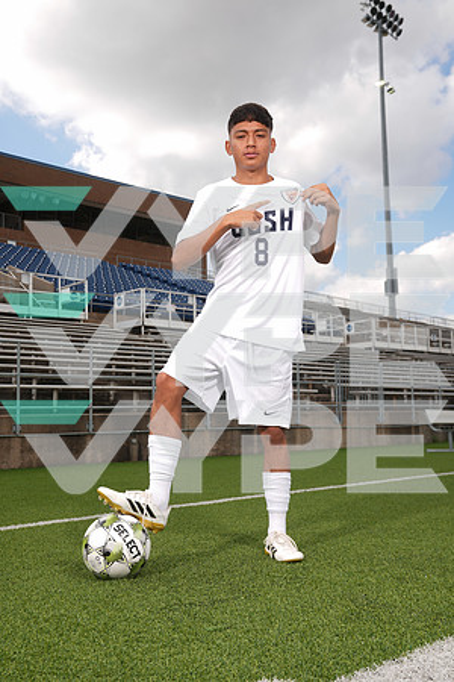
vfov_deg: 49.6
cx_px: 227
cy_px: 341
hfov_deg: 34.2
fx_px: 738
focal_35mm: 39
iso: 80
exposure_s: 1/200
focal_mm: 39
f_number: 7.1
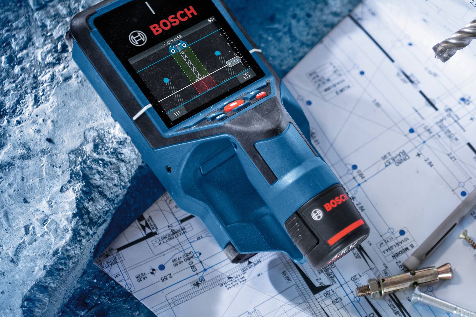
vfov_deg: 13.3
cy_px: 134
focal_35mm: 103
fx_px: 1362
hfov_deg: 19.5
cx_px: 430
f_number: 2.8
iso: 200
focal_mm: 56
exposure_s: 1/10
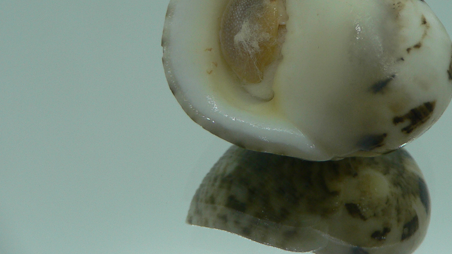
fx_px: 659
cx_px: 311
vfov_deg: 21.5
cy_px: 48
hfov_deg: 37.3
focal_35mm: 55
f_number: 2.8
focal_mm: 4.6
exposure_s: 1/60
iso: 80
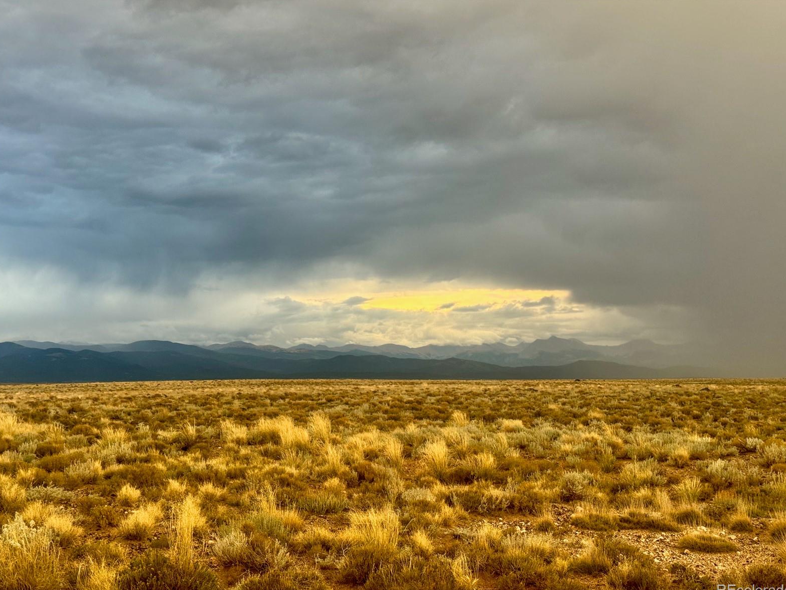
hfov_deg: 38.9
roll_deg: +0.3
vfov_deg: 29.7
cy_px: 300
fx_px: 1113
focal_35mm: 49
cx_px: 397
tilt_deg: +4.7
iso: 80
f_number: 1.78
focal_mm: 6.76
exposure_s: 1/121
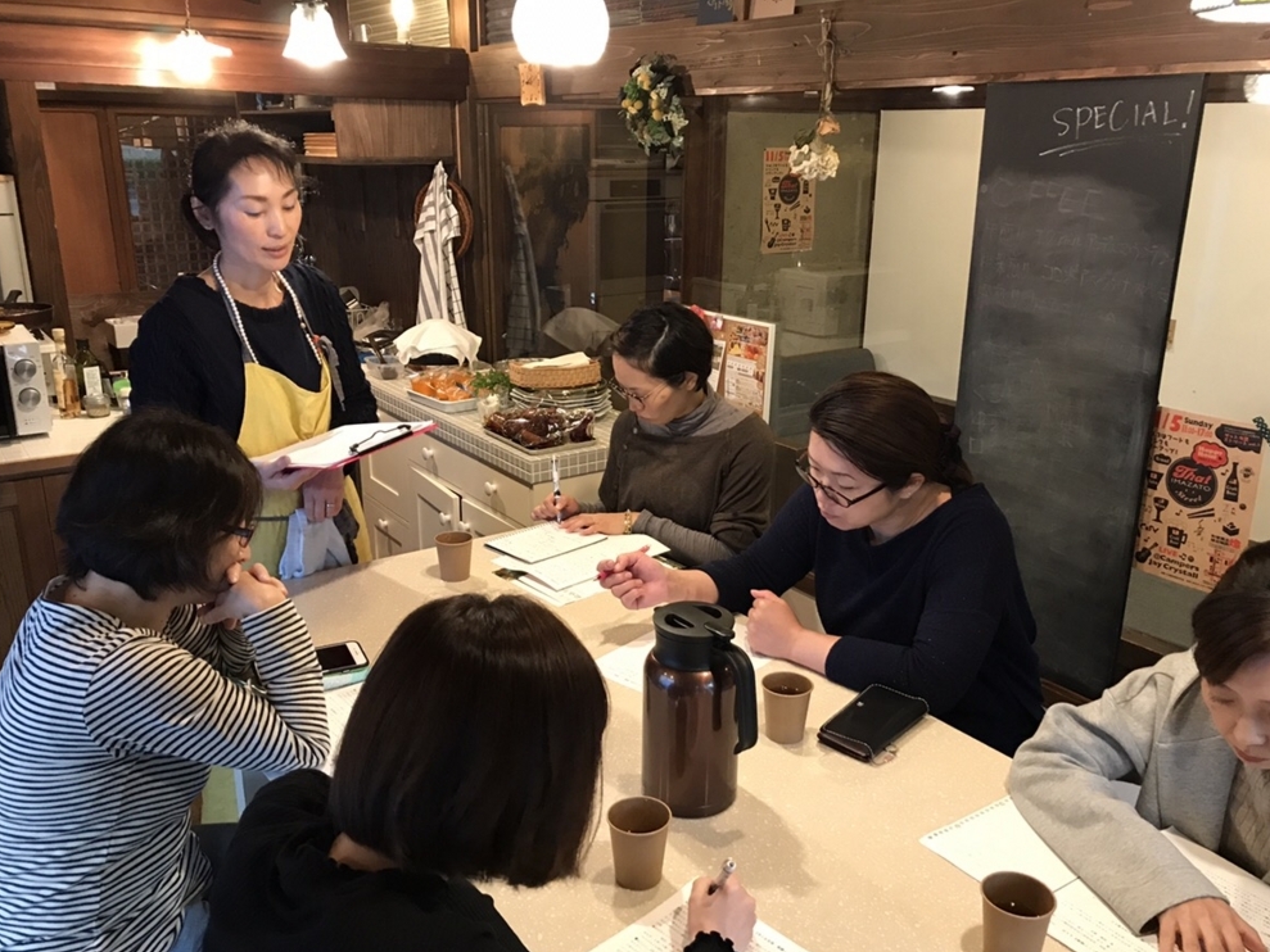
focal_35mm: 29
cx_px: 648
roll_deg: -0.6
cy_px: 491
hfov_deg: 61.6
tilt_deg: -16.4
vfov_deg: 48.2
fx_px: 1064
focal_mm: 3.99
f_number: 1.8
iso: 80
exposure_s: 1/15
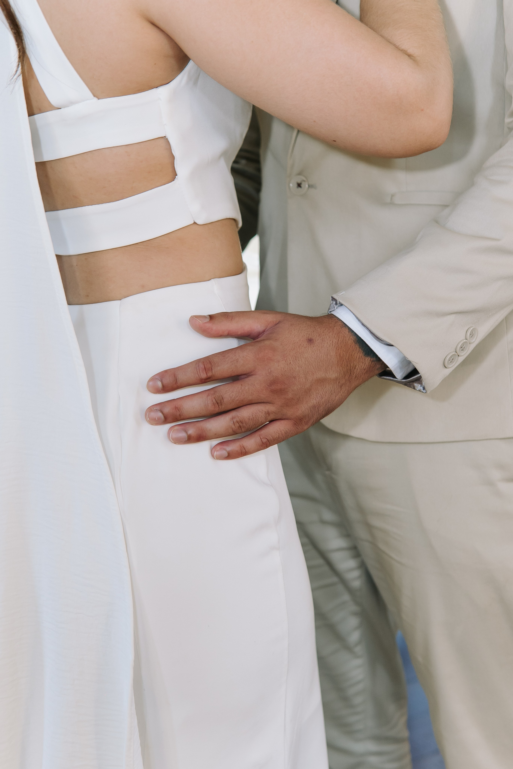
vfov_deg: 43.6
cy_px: 384
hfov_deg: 29.9
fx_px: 962
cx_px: 256
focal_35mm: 45
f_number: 2.8
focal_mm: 30
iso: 400
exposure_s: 1/200
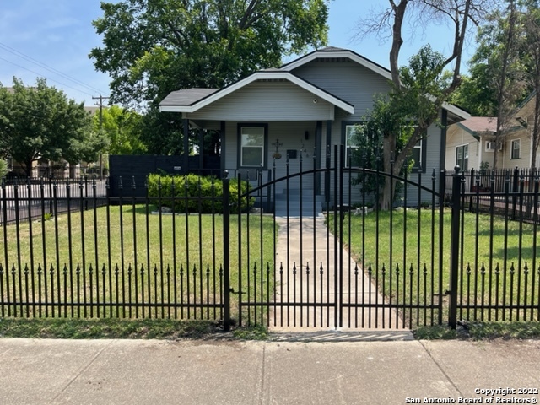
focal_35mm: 26
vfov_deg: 53.1
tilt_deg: -2.6
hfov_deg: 67.3
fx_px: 406
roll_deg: -0.5
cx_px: 270
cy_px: 202
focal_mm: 5.1
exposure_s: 1/2101
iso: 50
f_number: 1.6
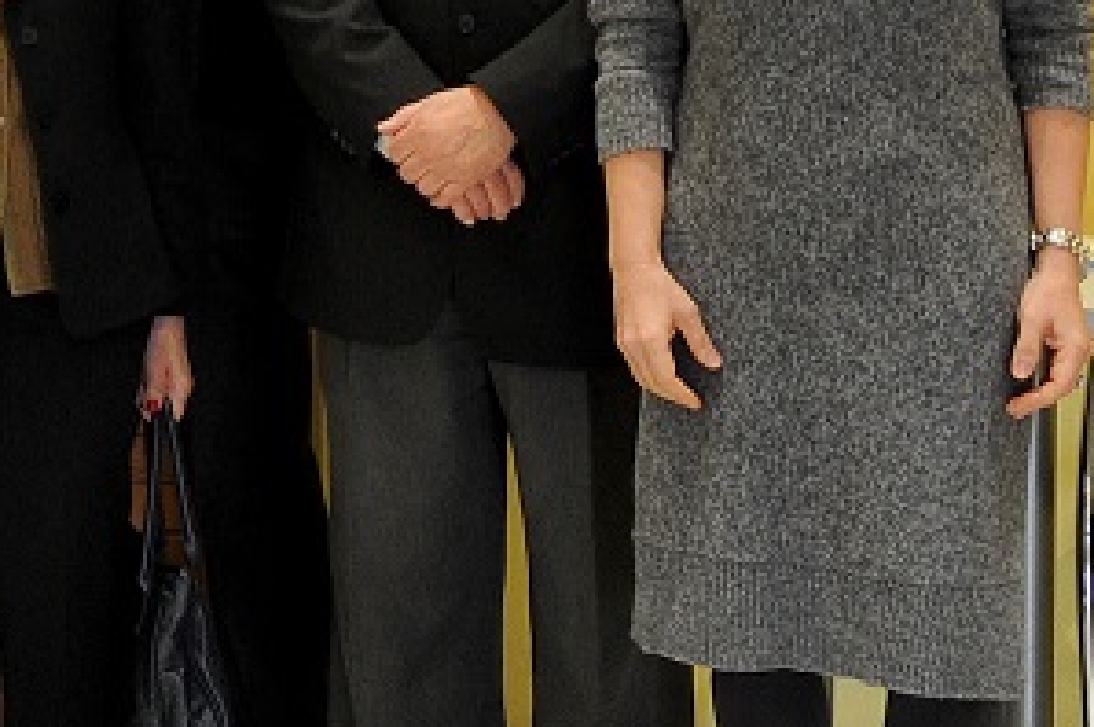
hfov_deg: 13.3
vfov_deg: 9.9
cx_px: -947
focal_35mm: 137
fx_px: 4159
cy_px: -101
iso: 1600
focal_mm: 34
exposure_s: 1/50
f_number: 5.6
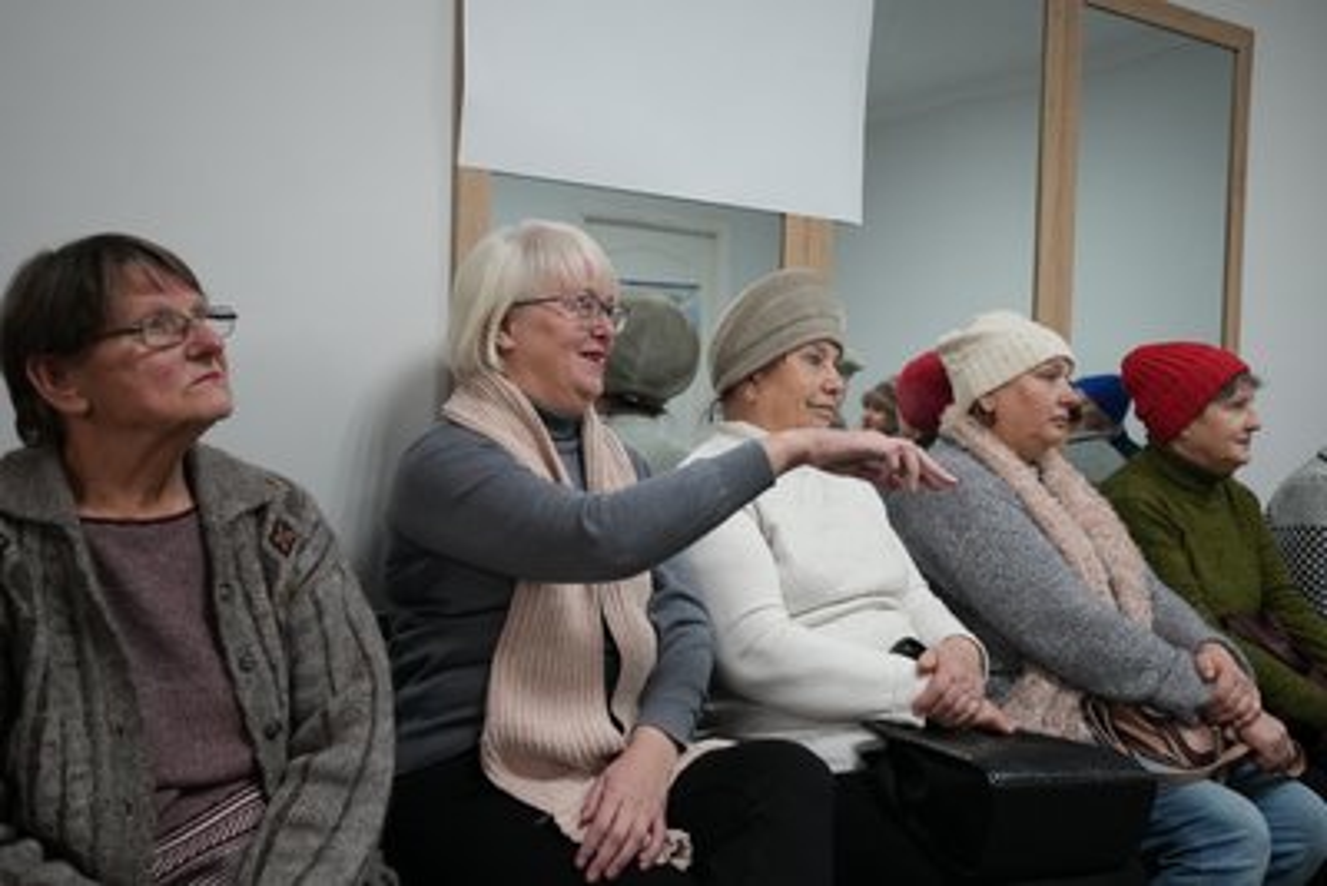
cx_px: 664
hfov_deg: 54.4
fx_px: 1291
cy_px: 443
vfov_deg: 37.9
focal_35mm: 35
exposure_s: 1/400
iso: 6400
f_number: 3.2
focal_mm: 35
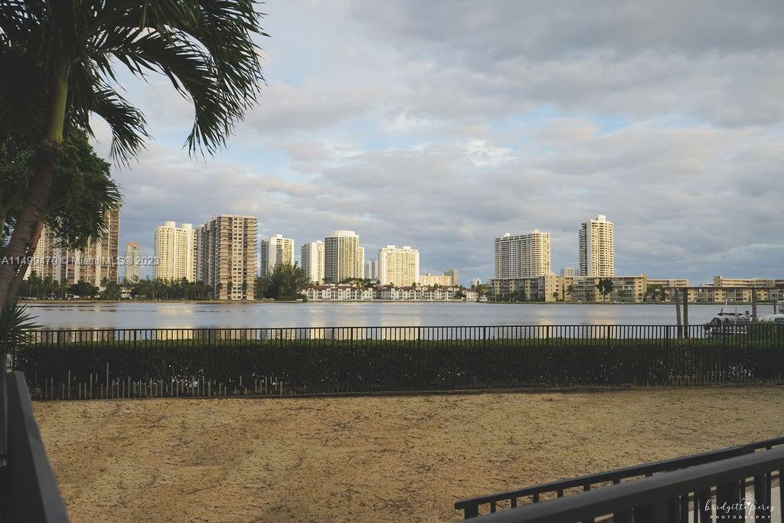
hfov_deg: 63.7
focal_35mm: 29
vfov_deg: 45.0
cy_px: 262
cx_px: 392
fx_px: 632
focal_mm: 29
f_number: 6.3
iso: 100
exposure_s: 1/160
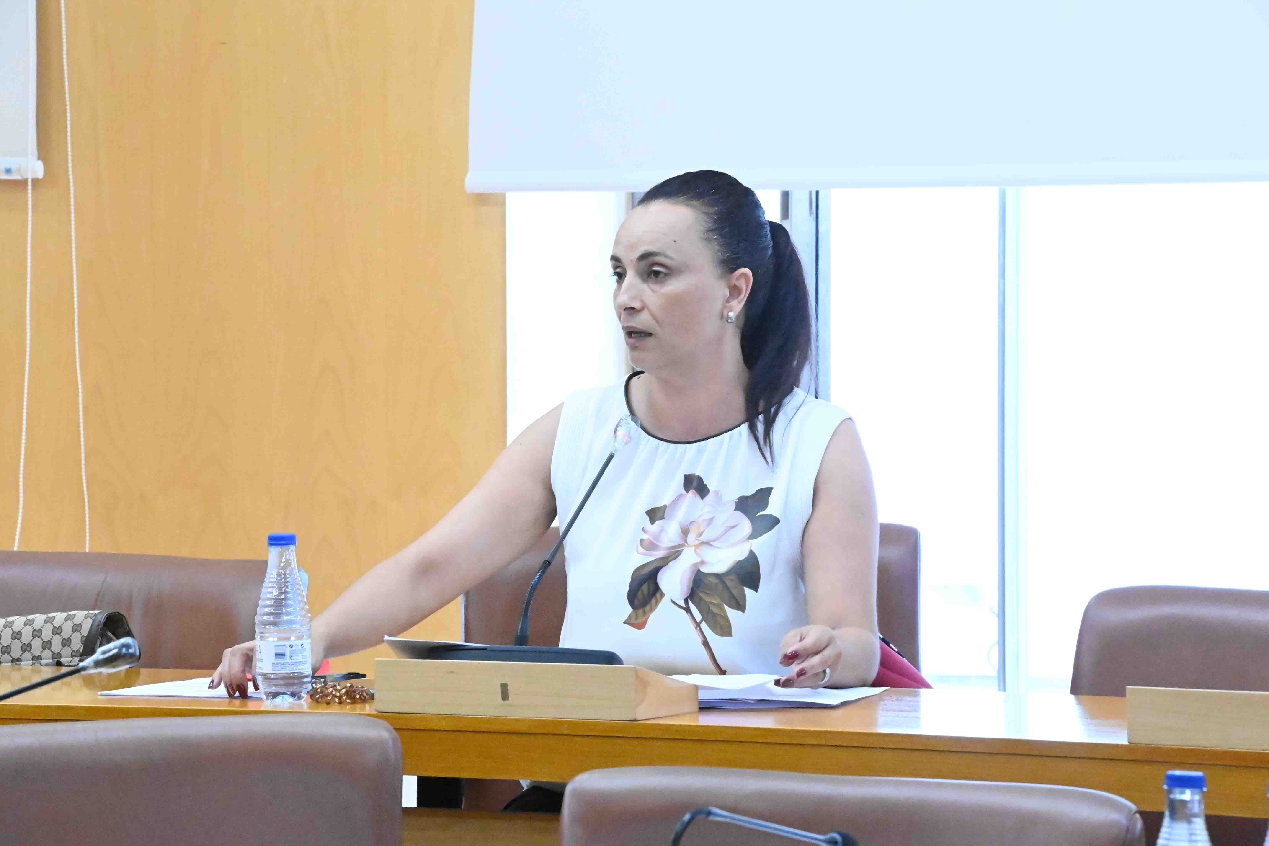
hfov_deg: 10.3
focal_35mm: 200
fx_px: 7049
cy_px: 423
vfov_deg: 6.9
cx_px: 634
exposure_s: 1/160
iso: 51200
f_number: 18
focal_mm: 200
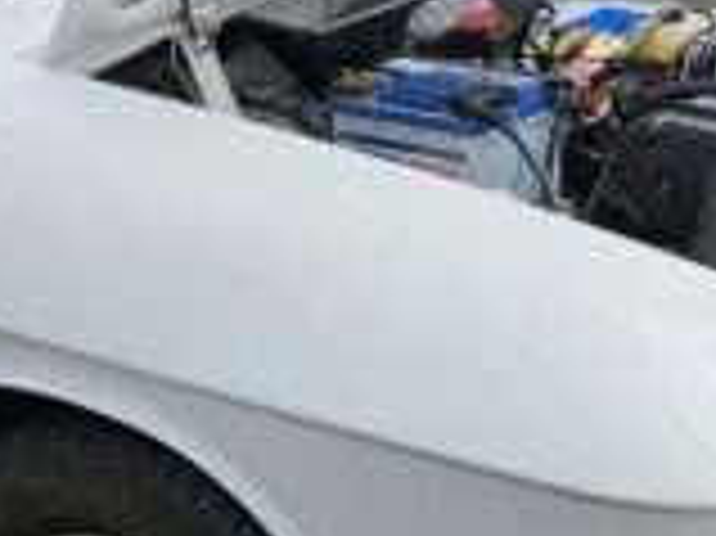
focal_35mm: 87
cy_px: 122
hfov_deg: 21.4
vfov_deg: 16.8
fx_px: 1798
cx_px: 788
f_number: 1.8
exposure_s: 1/1472
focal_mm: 5.4
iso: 25
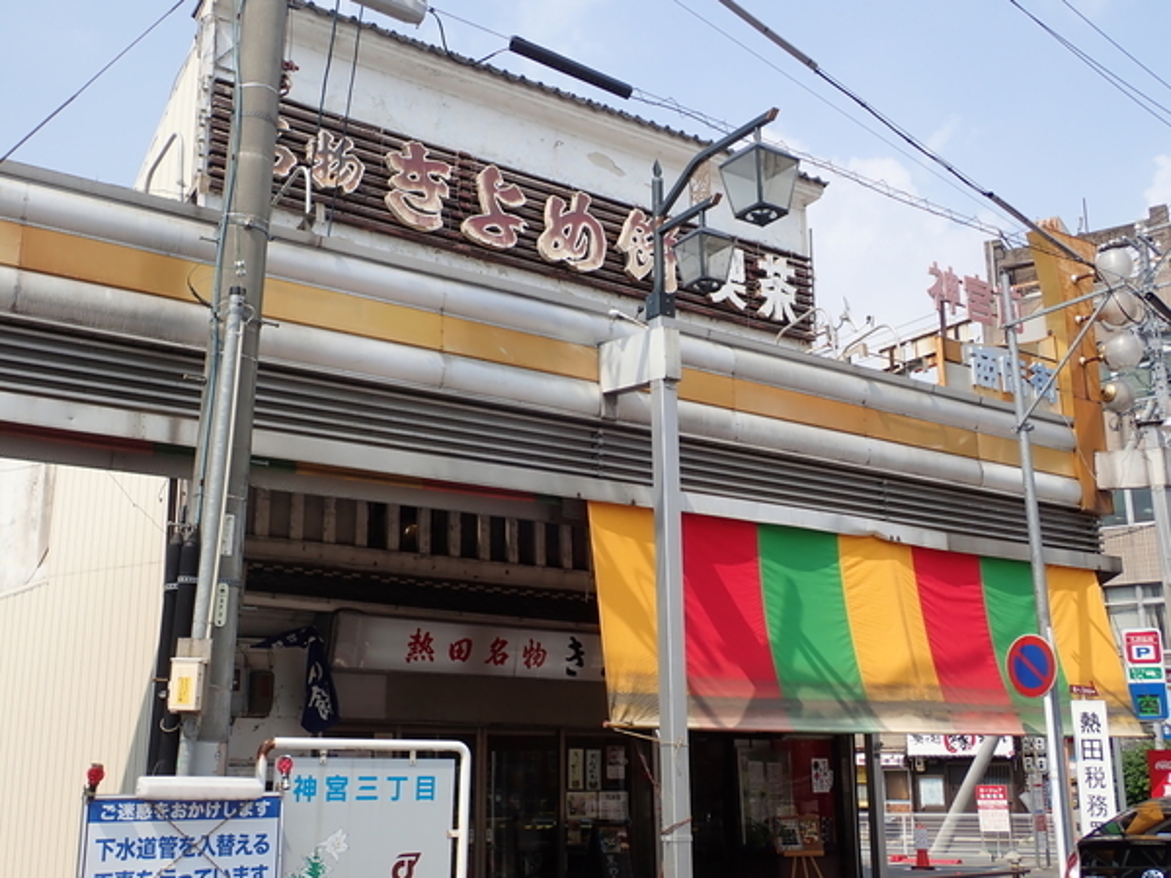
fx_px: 1285
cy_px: 439
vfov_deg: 37.7
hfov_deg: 49.0
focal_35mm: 38
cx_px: 586
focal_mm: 6.86
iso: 100
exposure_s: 1/800
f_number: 3.5
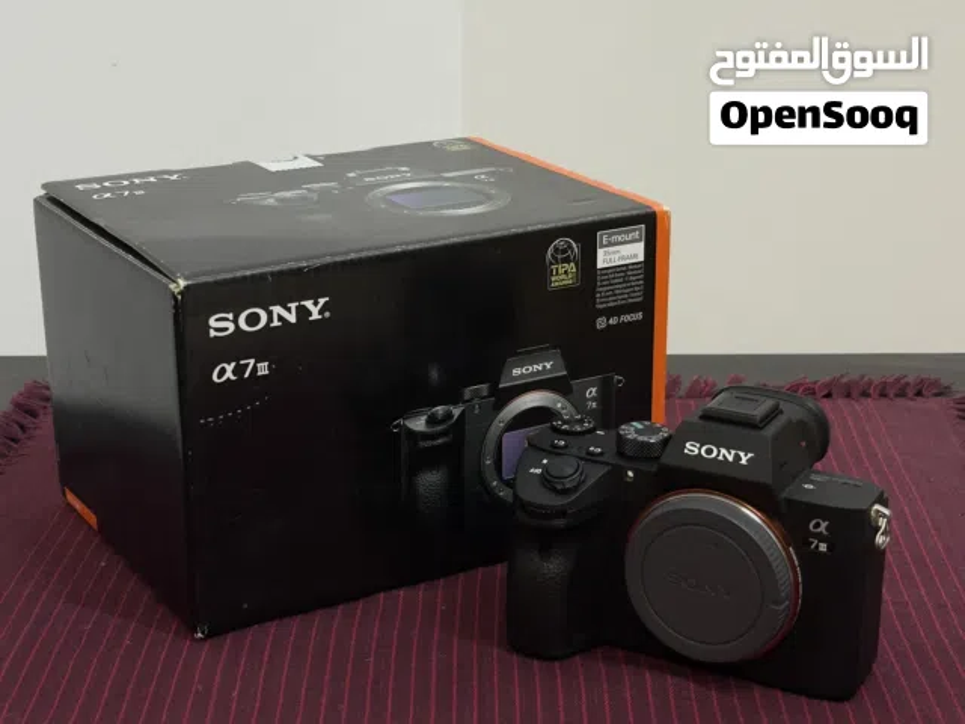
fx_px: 1338
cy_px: 362
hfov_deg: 39.7
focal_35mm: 48
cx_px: 482
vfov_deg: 30.3
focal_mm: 6.76
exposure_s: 1/40
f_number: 1.78
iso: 400
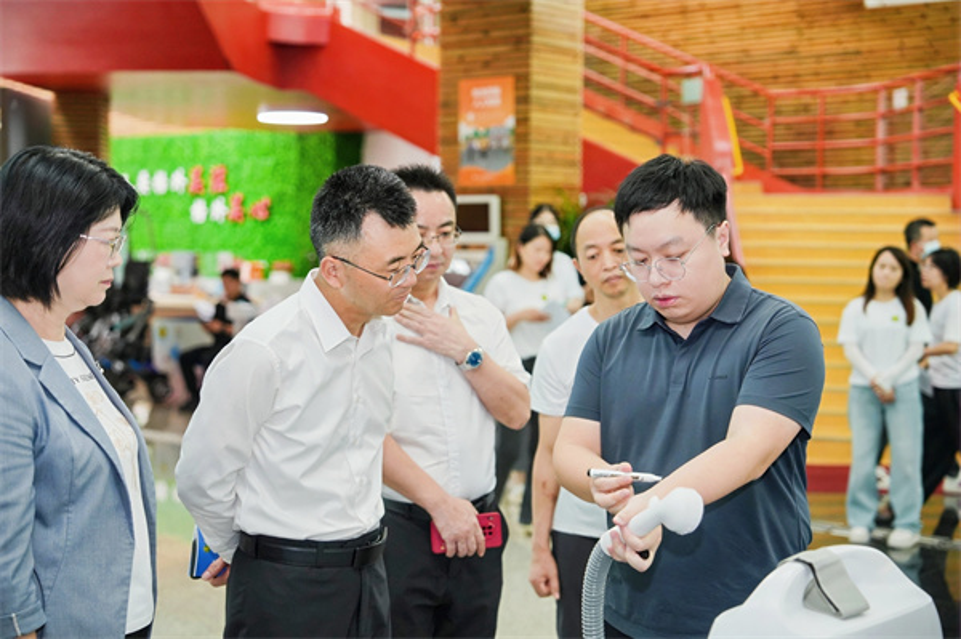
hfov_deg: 35.1
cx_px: 480
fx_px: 1520
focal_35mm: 57
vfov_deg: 23.7
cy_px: 320
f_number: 2.8
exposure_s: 1/1.43
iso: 1250
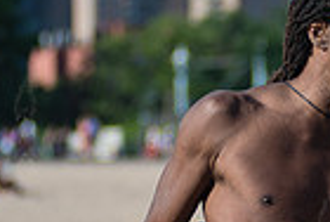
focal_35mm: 331
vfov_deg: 4.2
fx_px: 3041
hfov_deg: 6.2
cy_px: 235
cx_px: 328
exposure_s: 1/3200
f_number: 2.8
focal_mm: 80
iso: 125
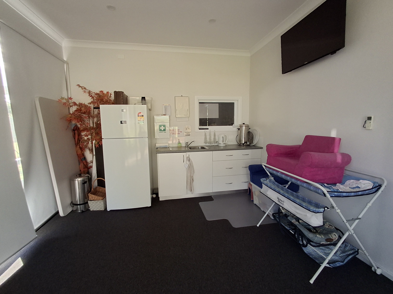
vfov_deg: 78.1
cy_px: 147
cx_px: 196
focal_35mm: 16
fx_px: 182
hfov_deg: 94.5
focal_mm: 1.64
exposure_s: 1/33
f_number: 2.2
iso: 200
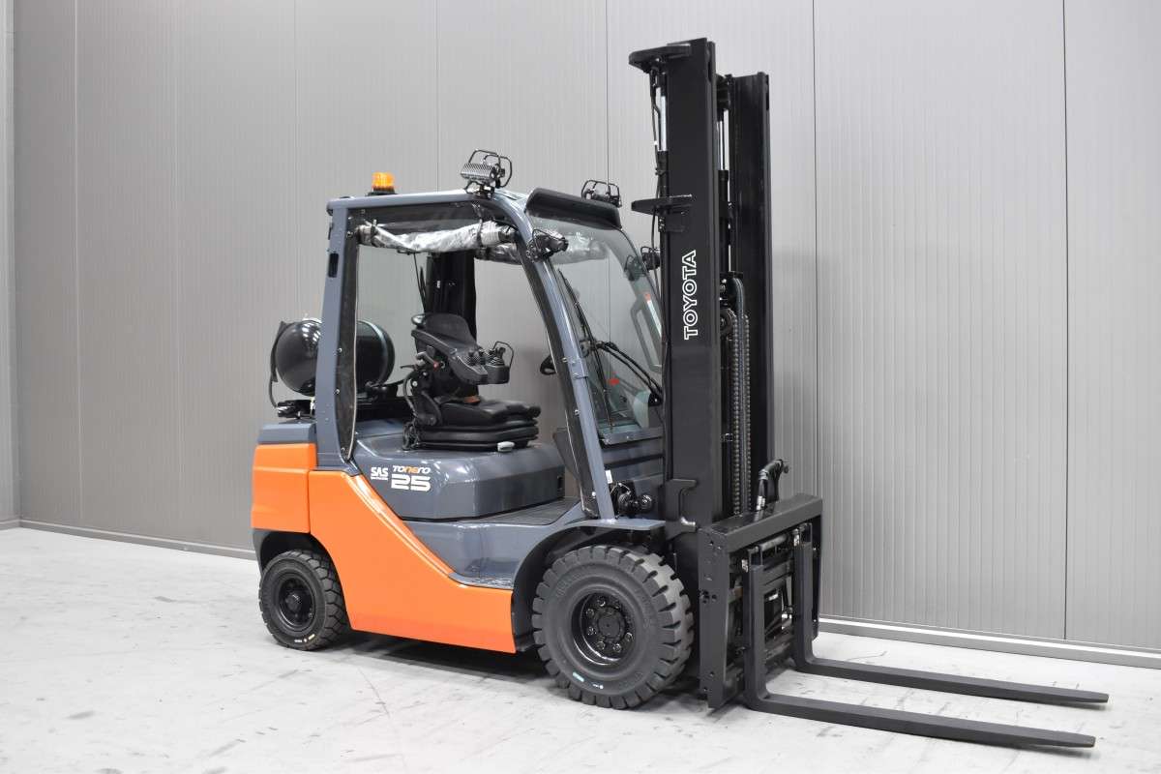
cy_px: 387
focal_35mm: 33
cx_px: 580
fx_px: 1064
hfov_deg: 57.2
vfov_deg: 40.0
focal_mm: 22
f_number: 5
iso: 1600
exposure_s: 1/20
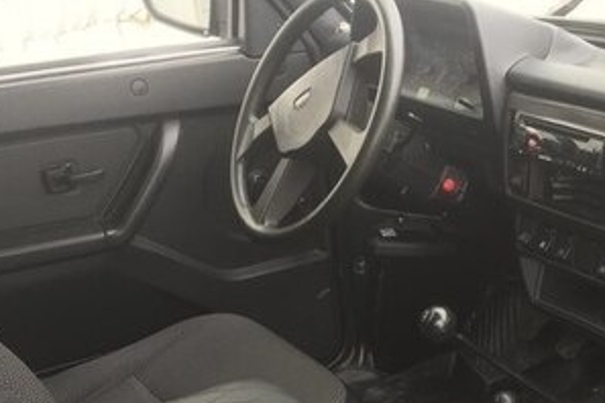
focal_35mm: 67
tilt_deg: -28.0
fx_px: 1126
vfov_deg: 19.3
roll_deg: +3.5
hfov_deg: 29.5
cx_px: 464
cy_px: 469
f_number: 2.2
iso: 50
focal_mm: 4.15
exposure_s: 1/100
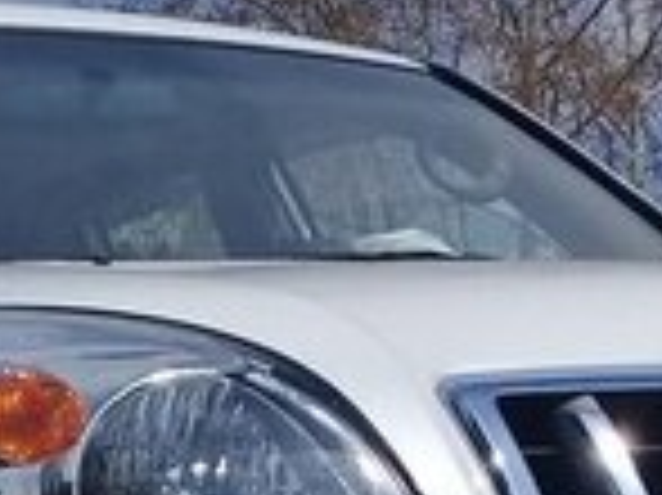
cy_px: 767
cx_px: 297
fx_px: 2656
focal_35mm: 139
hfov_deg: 14.2
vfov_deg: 10.3
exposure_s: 1/3663
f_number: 2.2
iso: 50
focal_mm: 3.3
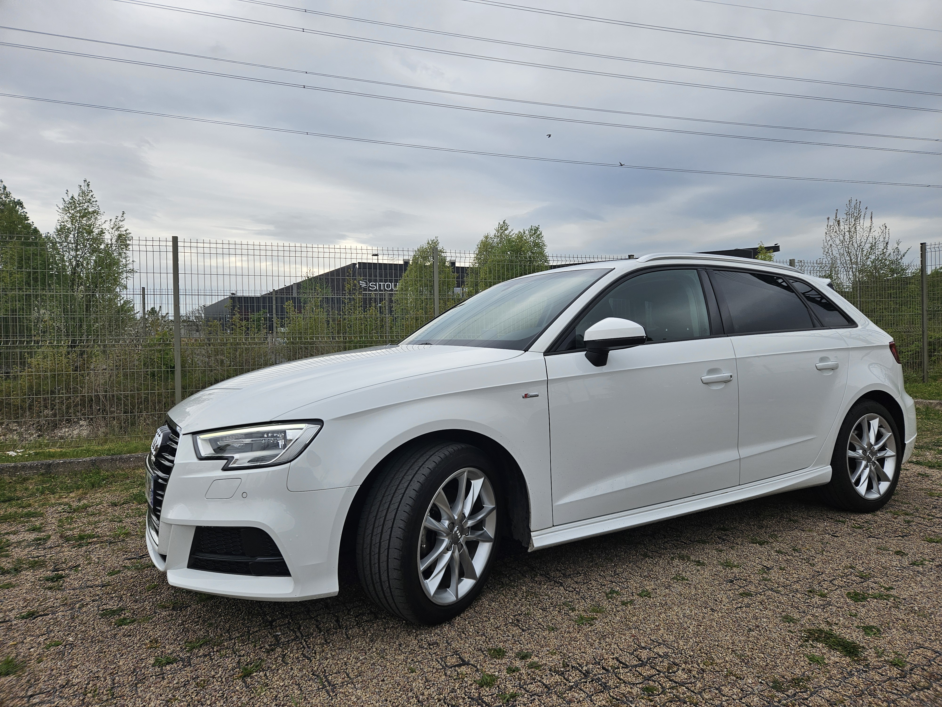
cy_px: 354
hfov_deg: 73.9
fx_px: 626
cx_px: 471
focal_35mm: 23
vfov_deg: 58.9
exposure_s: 1/1437
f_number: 1.8
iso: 25
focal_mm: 5.4
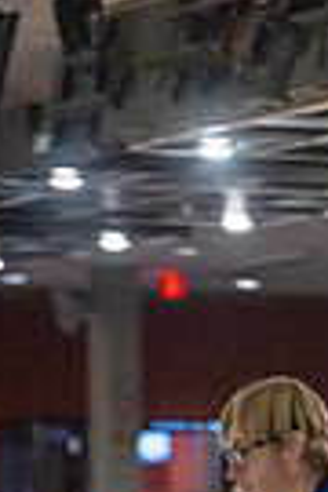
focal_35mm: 247
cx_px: 346
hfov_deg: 5.5
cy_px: 784
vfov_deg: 8.1
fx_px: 3375
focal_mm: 74
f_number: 2.8
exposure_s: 1/1000
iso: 4000
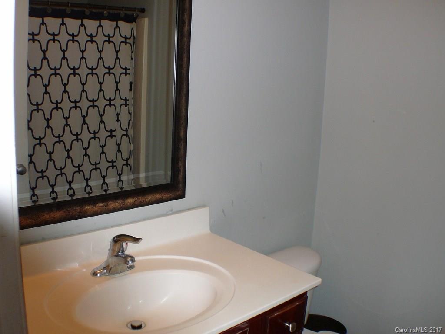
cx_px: 222
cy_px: 167
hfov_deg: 38.9
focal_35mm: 49
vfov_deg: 29.7
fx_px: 630
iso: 100
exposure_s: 1/30
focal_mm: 7.3
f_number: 3.4
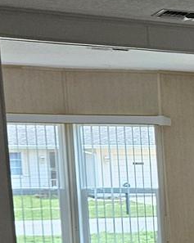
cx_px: 511
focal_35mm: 121
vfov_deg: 15.5
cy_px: 257
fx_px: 870
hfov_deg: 10.4
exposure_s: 1/120
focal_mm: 5.4
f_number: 1.8
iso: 200
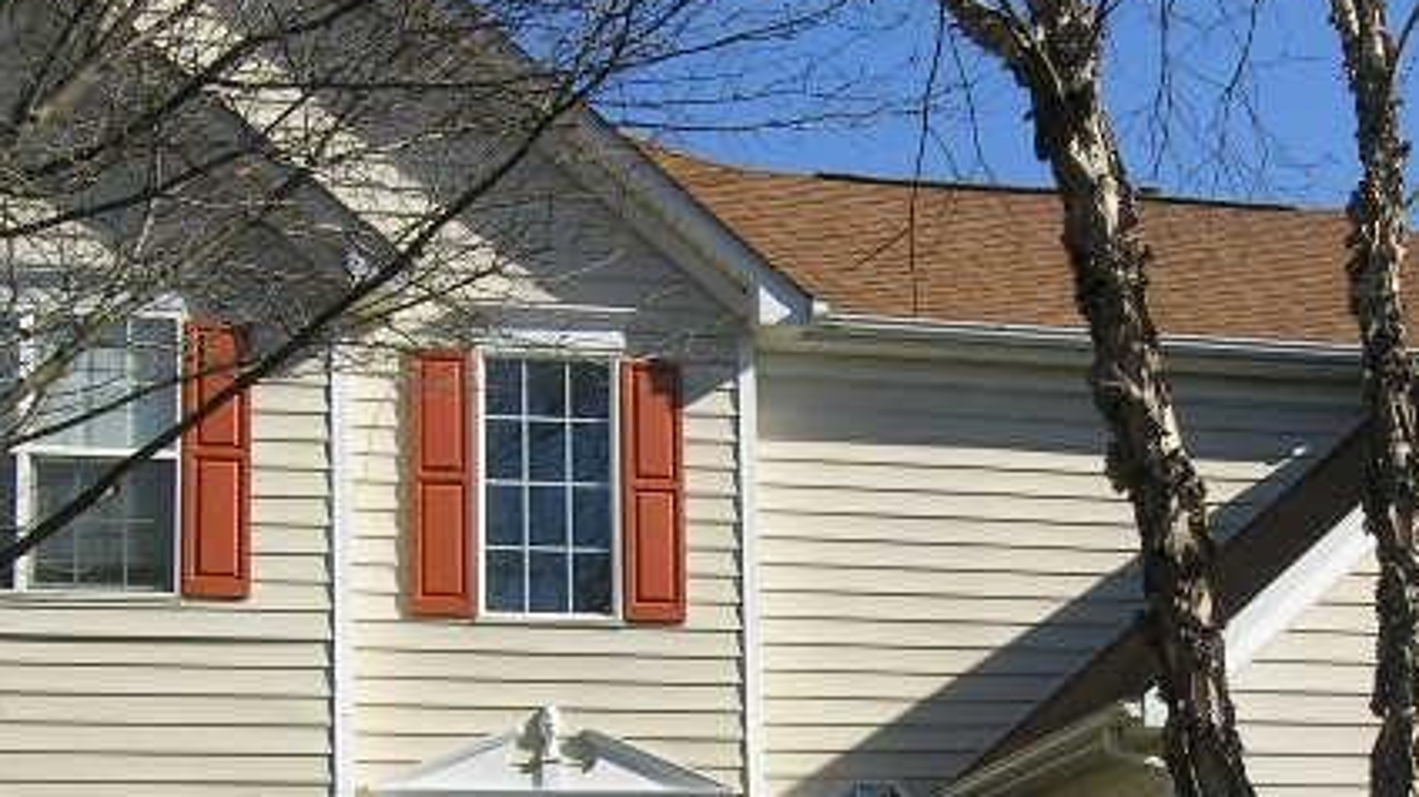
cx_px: 930
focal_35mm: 79
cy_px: 753
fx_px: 2971
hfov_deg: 26.7
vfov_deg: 15.1
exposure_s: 1/213
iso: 50
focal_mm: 7.5
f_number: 6.2
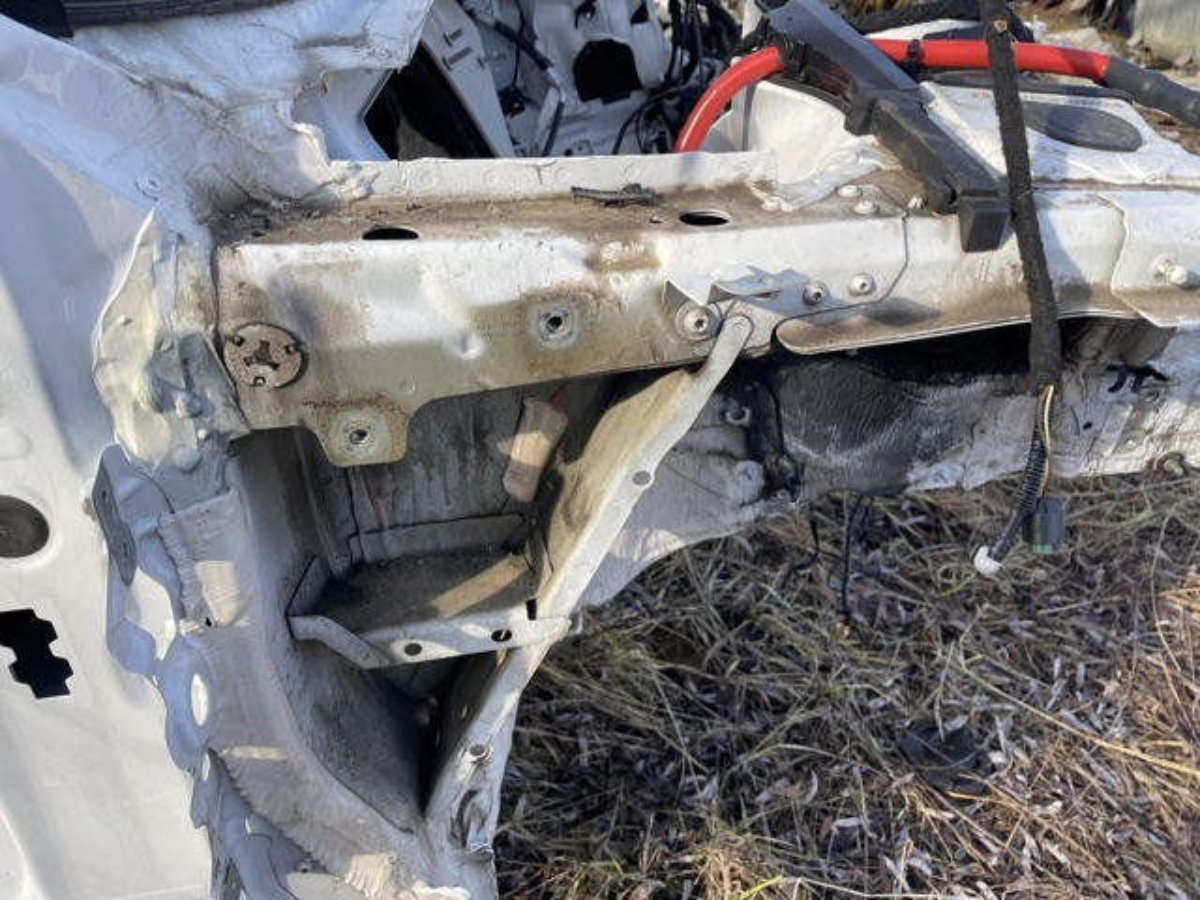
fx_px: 867
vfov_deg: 54.9
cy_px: 450
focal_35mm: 25
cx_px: 600
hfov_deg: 69.4
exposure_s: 1/668
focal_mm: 5.1
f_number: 1.6
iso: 32
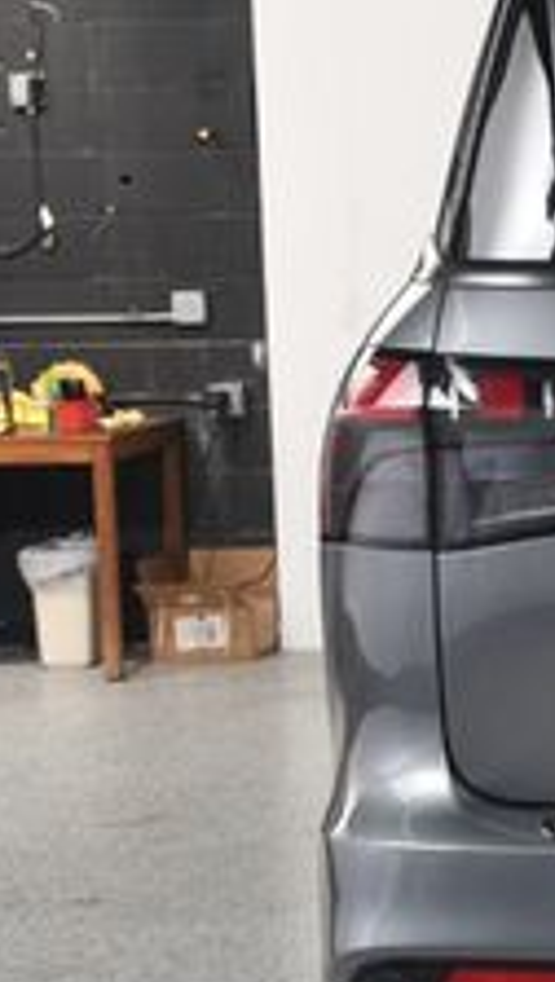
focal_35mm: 120
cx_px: 1176
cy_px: 502
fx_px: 3129
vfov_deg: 17.8
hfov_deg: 9.4
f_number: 9
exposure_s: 1/160
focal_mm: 27
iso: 100
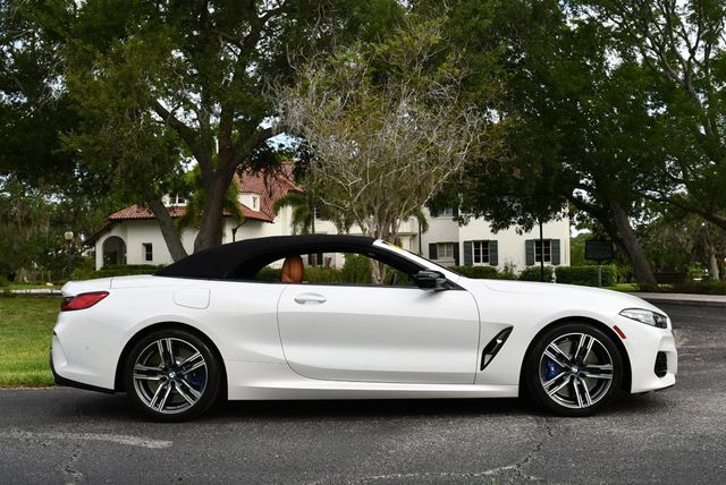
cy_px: 242
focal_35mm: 44
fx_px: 888
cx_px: 363
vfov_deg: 30.6
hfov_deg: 44.5
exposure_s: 1/250
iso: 140
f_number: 8
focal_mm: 22
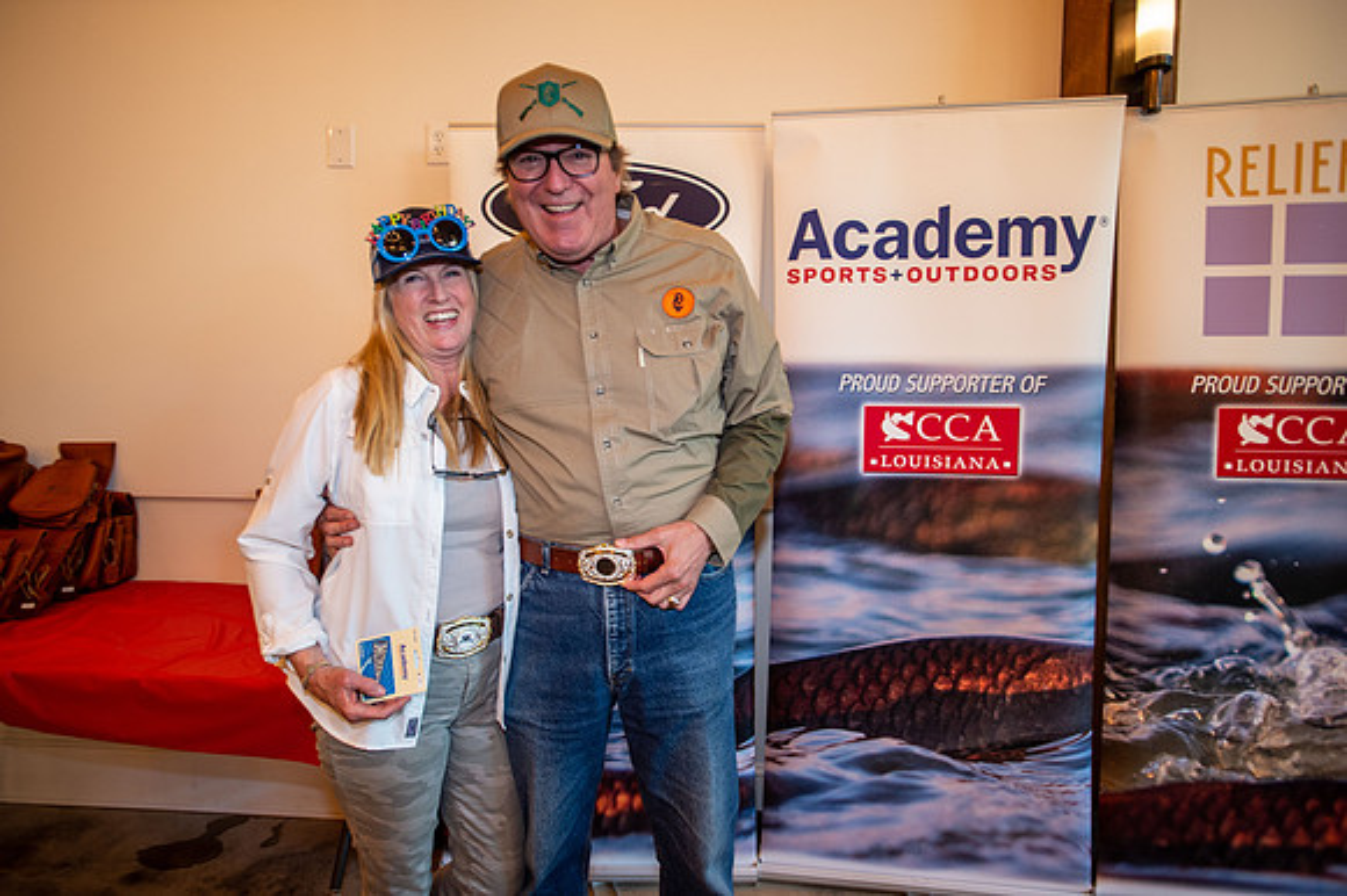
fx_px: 748
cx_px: 674
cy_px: 448
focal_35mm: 20
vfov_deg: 61.9
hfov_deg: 84.0
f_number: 2.8
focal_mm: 20
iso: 800
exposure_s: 1/60
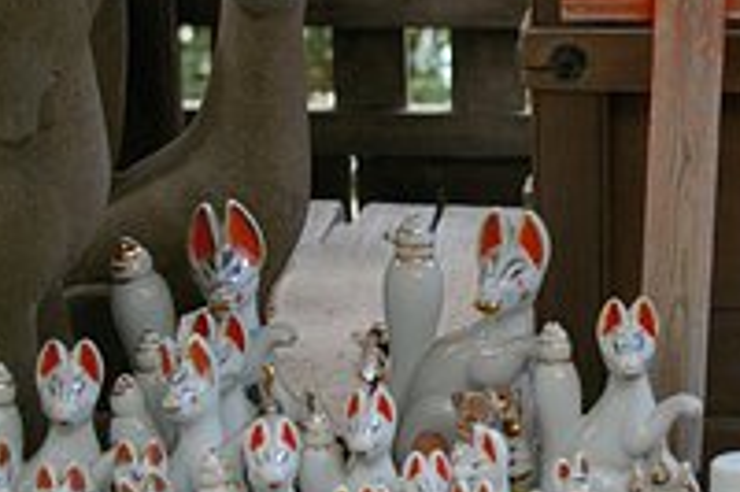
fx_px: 2999
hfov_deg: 13.9
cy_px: 281
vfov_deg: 9.4
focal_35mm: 146
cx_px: 688
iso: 800
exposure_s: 1/45
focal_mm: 38
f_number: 4.5
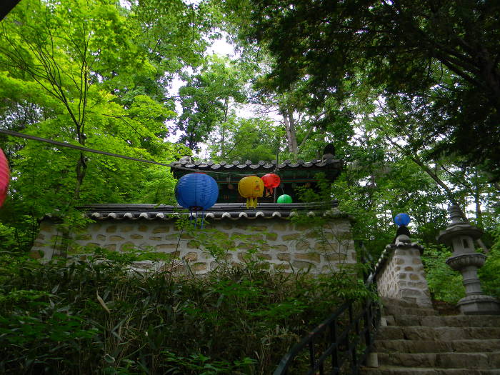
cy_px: 188
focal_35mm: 28
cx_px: 250
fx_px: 404
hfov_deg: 63.4
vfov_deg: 49.7
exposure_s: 1/124
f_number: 3.5
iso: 157
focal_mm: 5
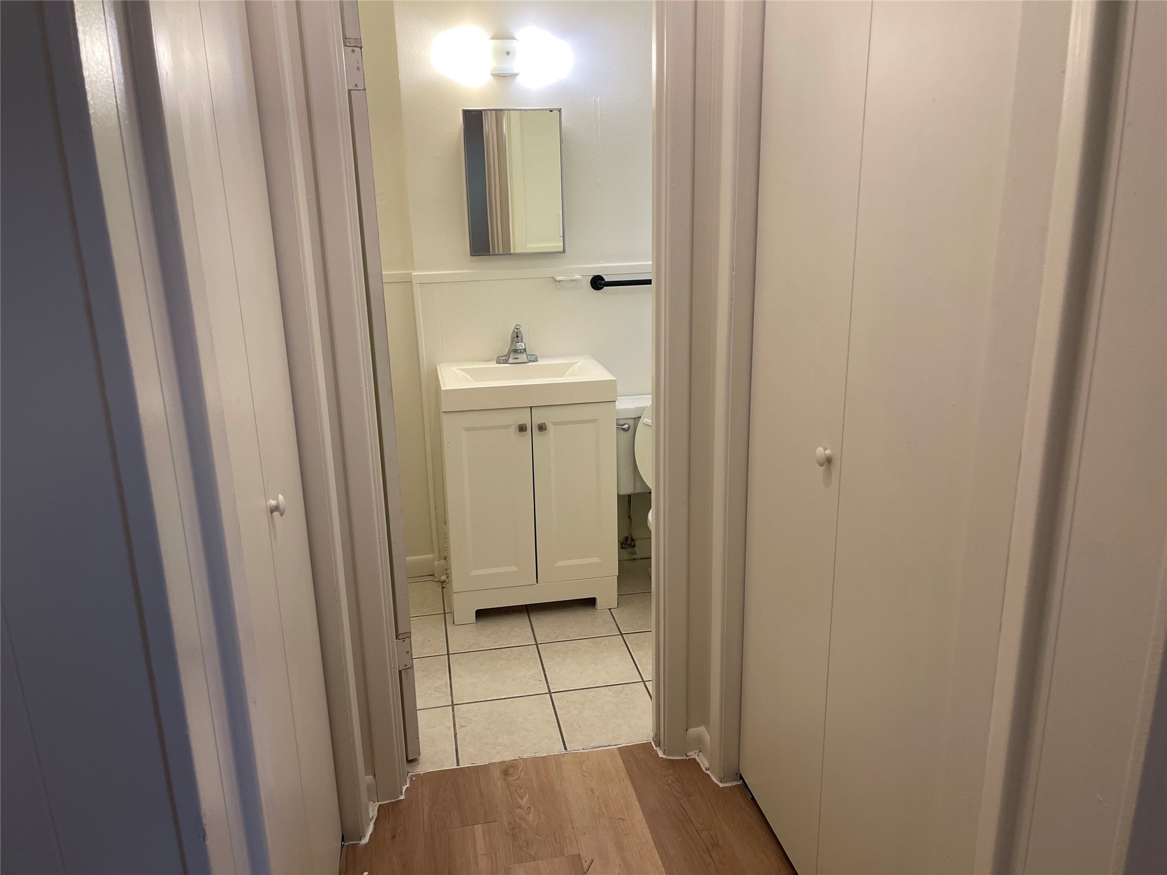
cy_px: 438
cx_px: 584
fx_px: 843
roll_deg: +2.4
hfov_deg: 69.4
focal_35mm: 25
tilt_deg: -15.4
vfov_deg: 54.9
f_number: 1.6
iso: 80
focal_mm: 5.1
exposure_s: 1/60
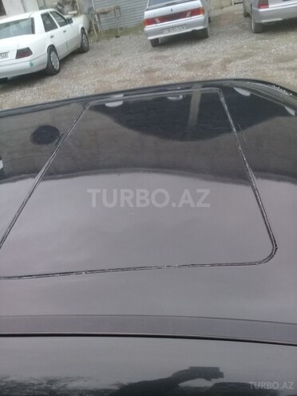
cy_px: 198
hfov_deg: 45.4
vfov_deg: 58.4
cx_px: 148
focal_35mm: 31
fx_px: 355
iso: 50
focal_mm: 3.3
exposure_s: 1/122
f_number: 2.2
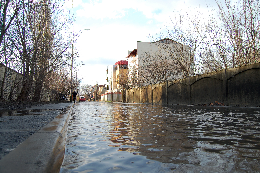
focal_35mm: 27
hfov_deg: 67.4
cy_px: 86
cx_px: 130
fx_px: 195
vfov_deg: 47.8
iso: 200
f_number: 6.3
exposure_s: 1/250
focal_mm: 18
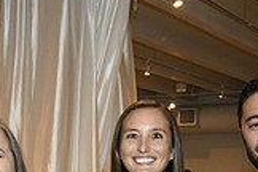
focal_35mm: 104
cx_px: 53
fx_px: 745
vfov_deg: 12.3
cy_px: 287
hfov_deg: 19.4
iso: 6400
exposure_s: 1/60
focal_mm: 29
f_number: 11
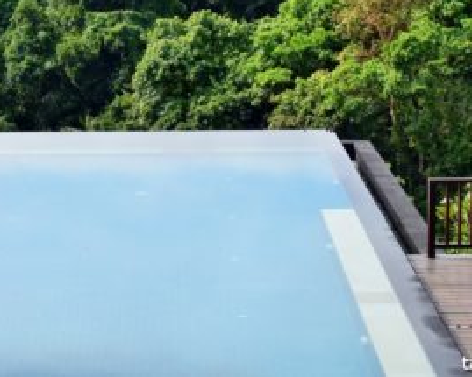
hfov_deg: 16.2
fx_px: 1635
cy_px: 4
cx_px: 23
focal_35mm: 117
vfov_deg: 13.0
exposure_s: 1/2000
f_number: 7.1
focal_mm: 35
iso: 800
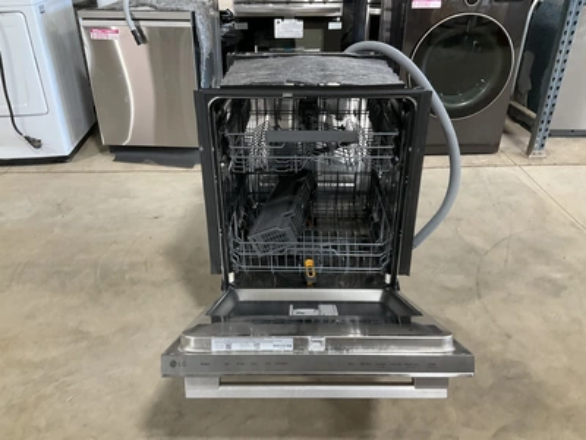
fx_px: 491
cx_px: 293
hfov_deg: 61.7
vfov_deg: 48.2
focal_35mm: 29
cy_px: 220
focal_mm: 3
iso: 200
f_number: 1.8
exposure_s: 1/60
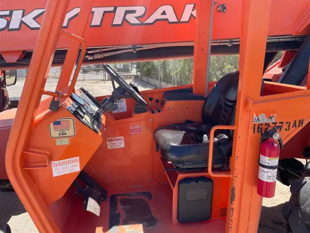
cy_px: 116
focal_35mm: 26
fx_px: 233
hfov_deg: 67.3
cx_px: 155
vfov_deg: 53.1
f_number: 1.6
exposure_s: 1/988
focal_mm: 4.2
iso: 32
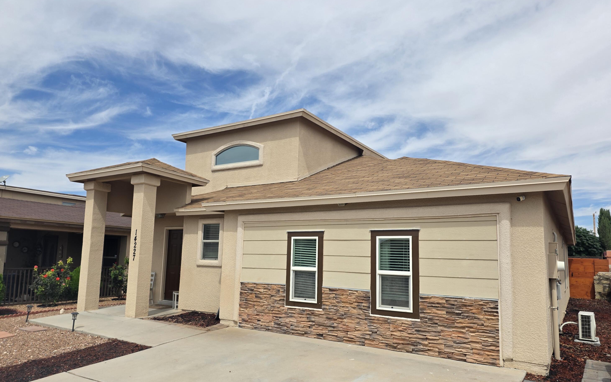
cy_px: 216
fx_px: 416
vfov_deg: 49.1
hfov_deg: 72.6
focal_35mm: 25
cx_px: 307
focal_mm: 6.3
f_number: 1.7
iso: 80
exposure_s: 1/7944
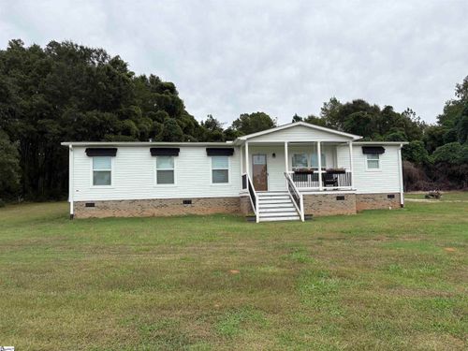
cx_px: 234
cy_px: 176
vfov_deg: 53.1
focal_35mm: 26
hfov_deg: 67.3
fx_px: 352
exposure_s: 1/2985
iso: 50
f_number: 1.6
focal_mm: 5.96
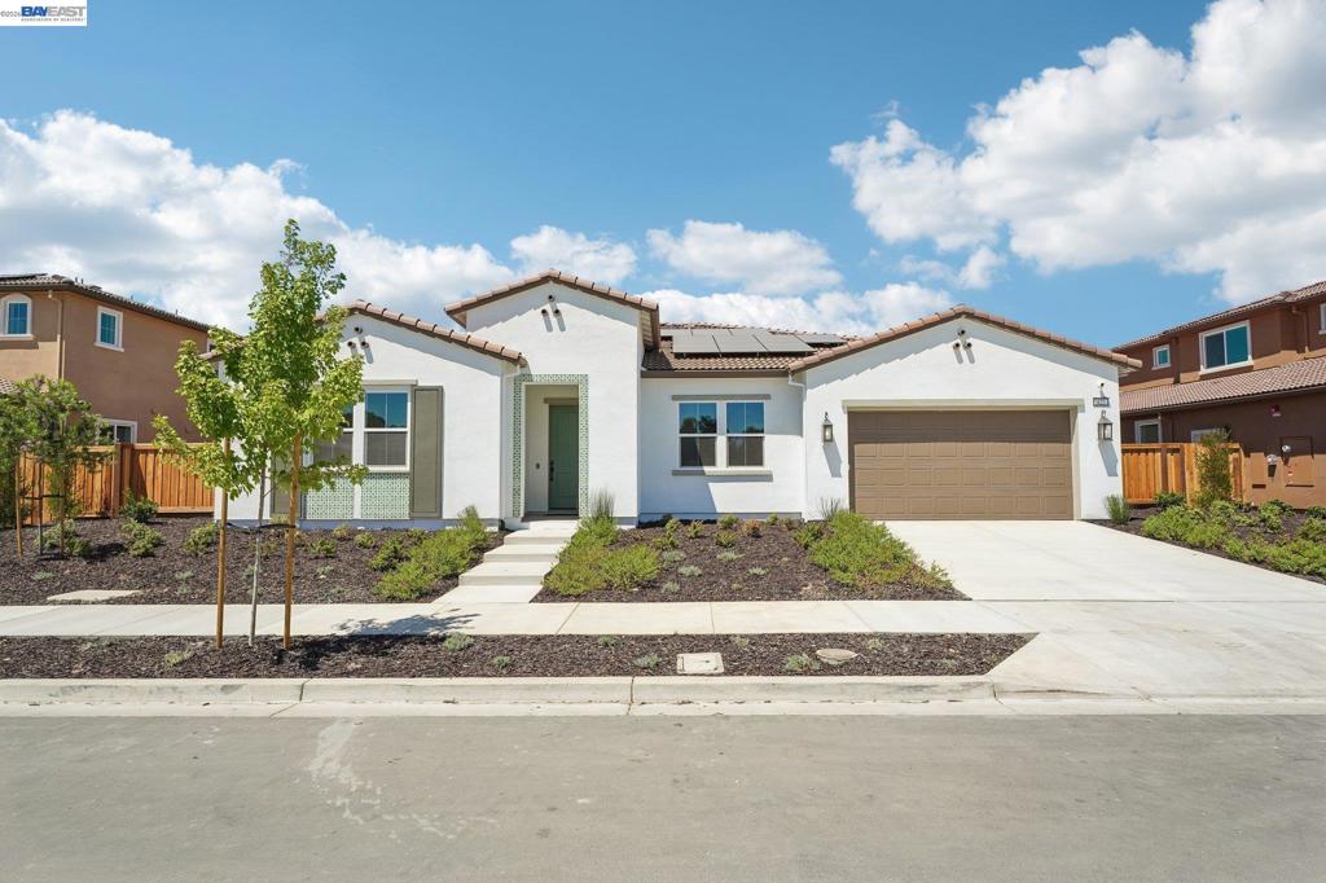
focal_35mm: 18
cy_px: 442
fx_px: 670
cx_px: 663
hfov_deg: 89.4
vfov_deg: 66.8
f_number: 8
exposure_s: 1/1250
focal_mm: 18.2
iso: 640
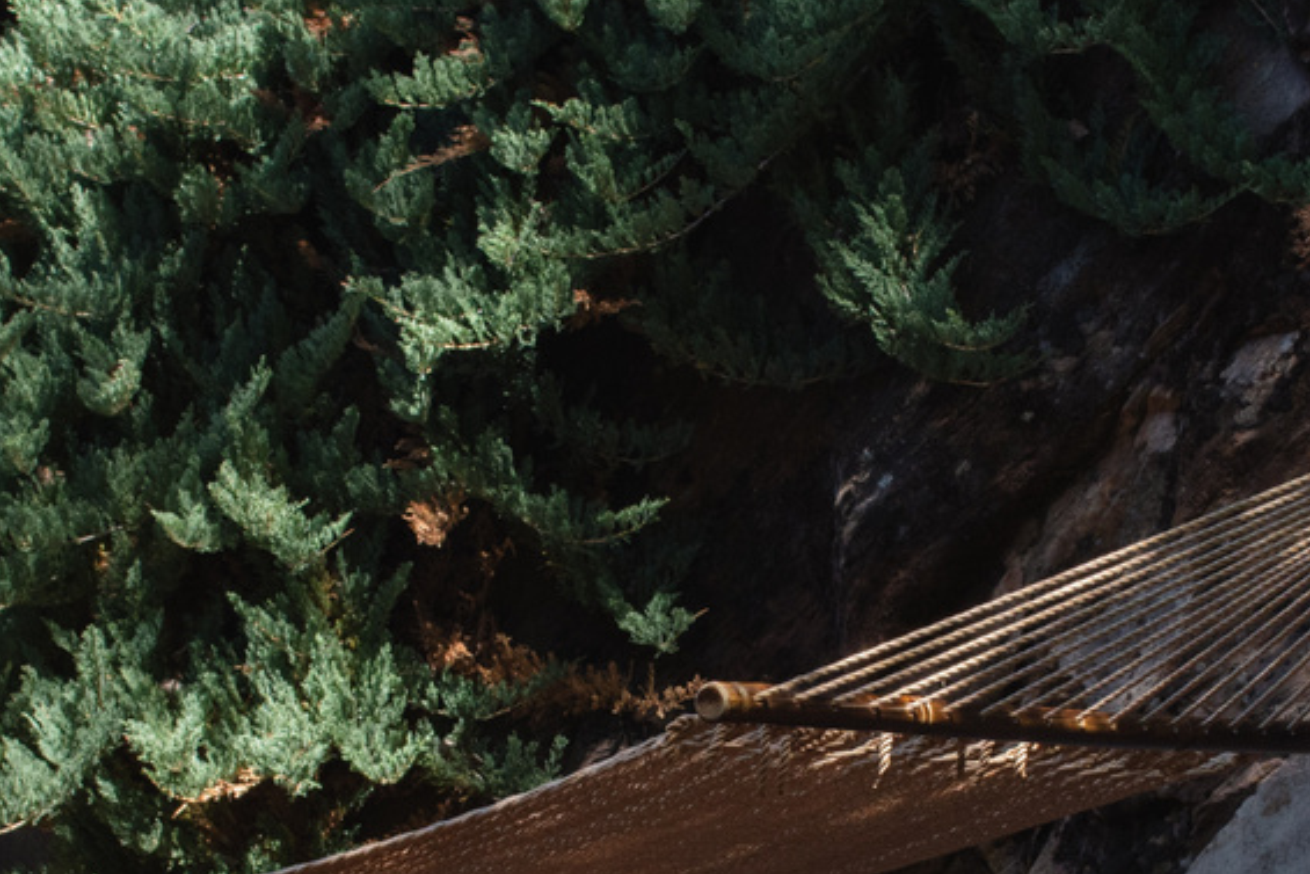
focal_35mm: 163
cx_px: 698
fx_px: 5933
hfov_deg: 12.6
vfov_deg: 8.4
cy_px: 662
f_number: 10
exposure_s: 1/250
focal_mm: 45
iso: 500
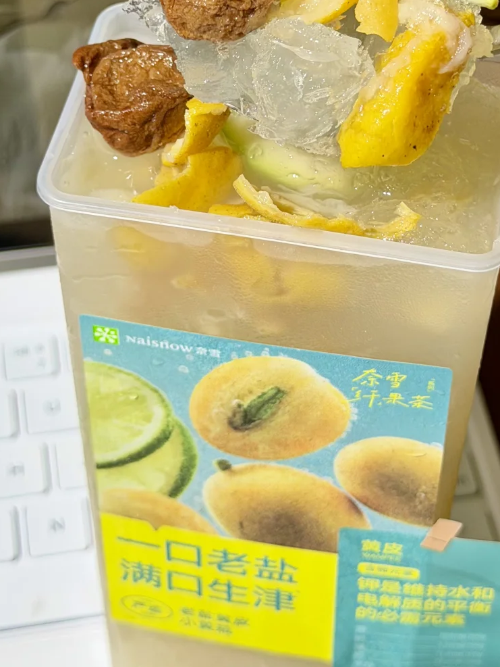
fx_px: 1347
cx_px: 285
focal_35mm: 70
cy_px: 291
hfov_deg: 21.0
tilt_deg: -45.6
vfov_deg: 27.7
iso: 64
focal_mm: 6.76
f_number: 1.78
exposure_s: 1/513
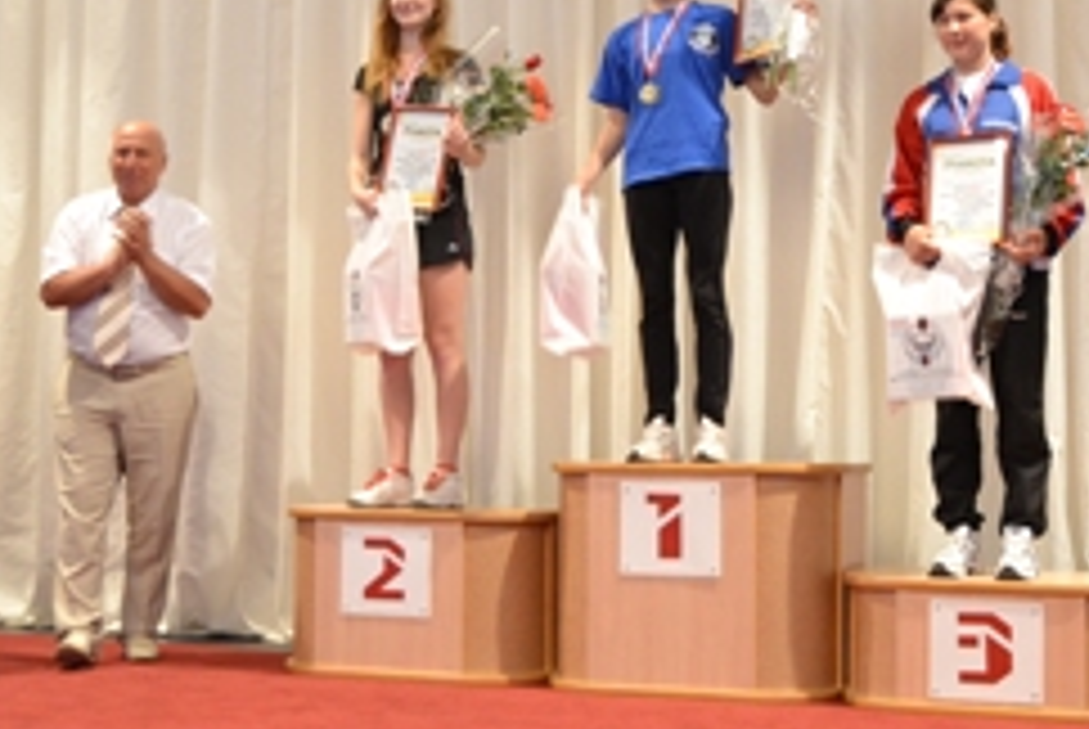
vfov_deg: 22.3
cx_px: 626
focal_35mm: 61
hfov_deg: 32.8
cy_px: 281
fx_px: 1847
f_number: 4.5
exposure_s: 1/30
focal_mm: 22
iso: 1600
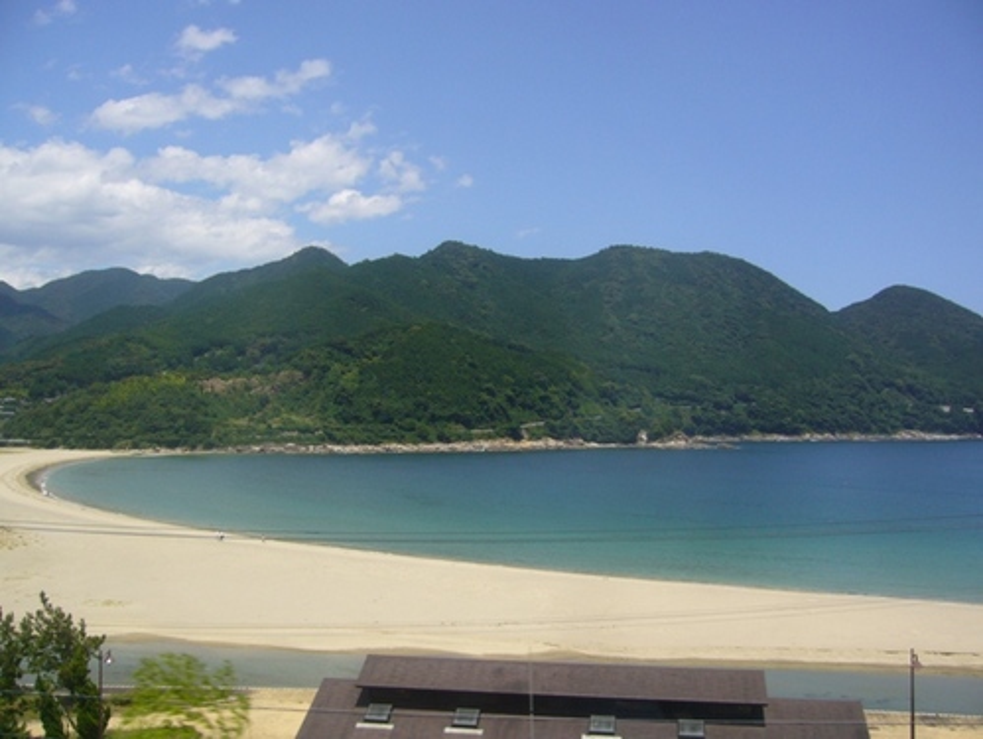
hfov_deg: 52.6
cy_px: 370
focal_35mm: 35
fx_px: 995
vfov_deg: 40.7
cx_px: 492
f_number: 5.6
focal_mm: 5.8
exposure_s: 1/320
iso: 80
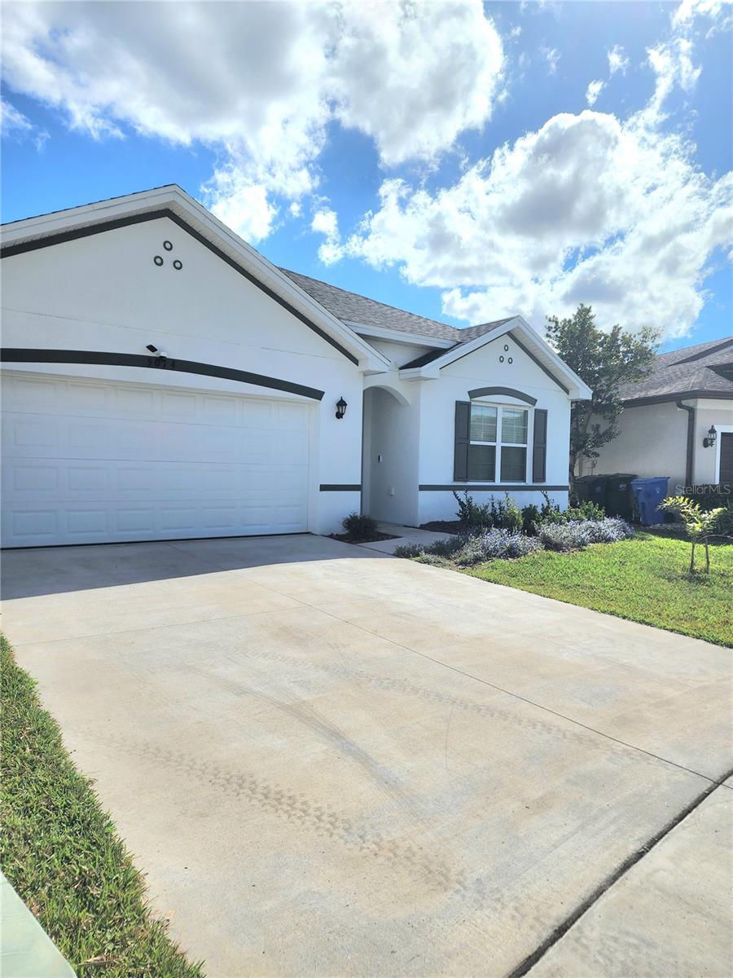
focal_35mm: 23
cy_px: 489
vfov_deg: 73.9
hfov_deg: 58.9
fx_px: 649
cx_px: 366
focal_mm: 6.4
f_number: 1.8
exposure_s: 1/3333
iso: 12
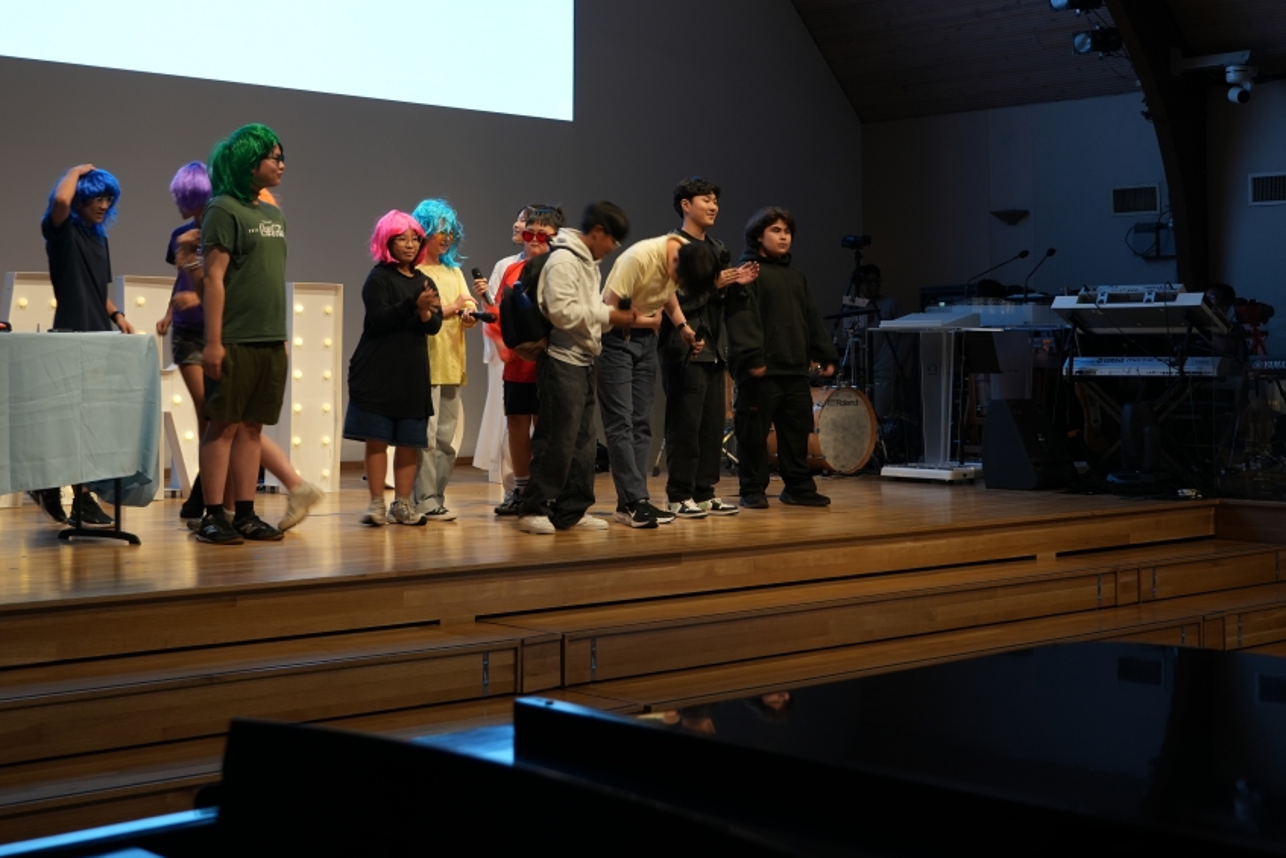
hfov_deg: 38.8
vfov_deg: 26.3
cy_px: 282
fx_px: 1822
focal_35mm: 51
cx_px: 531
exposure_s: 1/40
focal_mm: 36
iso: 200
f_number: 4
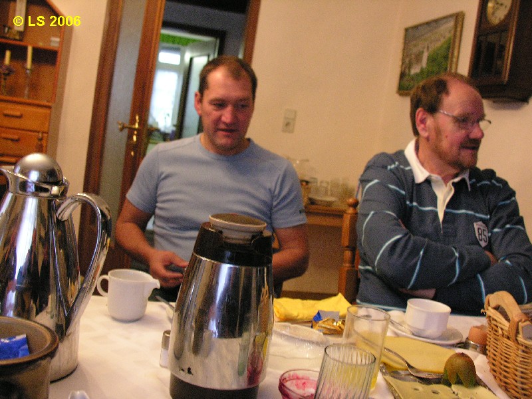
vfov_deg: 40.7
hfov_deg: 52.6
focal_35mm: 35
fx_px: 538
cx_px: 266
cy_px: 200
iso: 400
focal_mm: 8.9
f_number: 2.8
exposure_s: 1/16.1
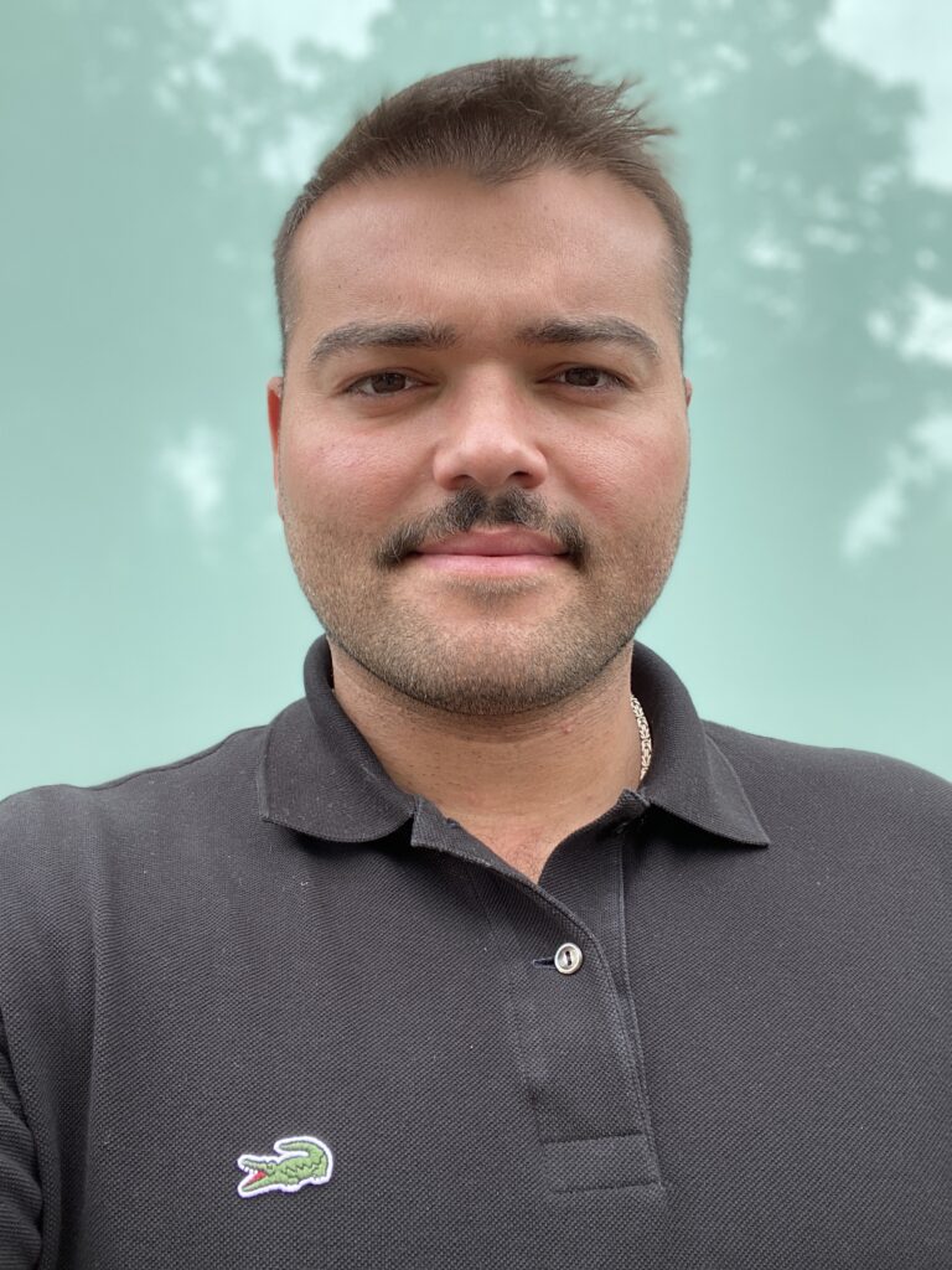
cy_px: 635
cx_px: 476
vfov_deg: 60.0
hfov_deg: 46.8
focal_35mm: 30
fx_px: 1100
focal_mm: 2.71
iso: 25
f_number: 2.2
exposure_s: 1/126
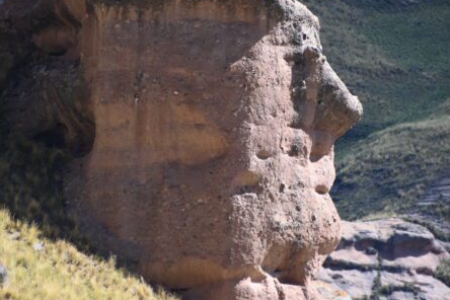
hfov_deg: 3.4
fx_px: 7599
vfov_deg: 2.3
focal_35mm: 608
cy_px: 128
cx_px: 254
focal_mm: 300
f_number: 6.3
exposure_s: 1/640
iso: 400
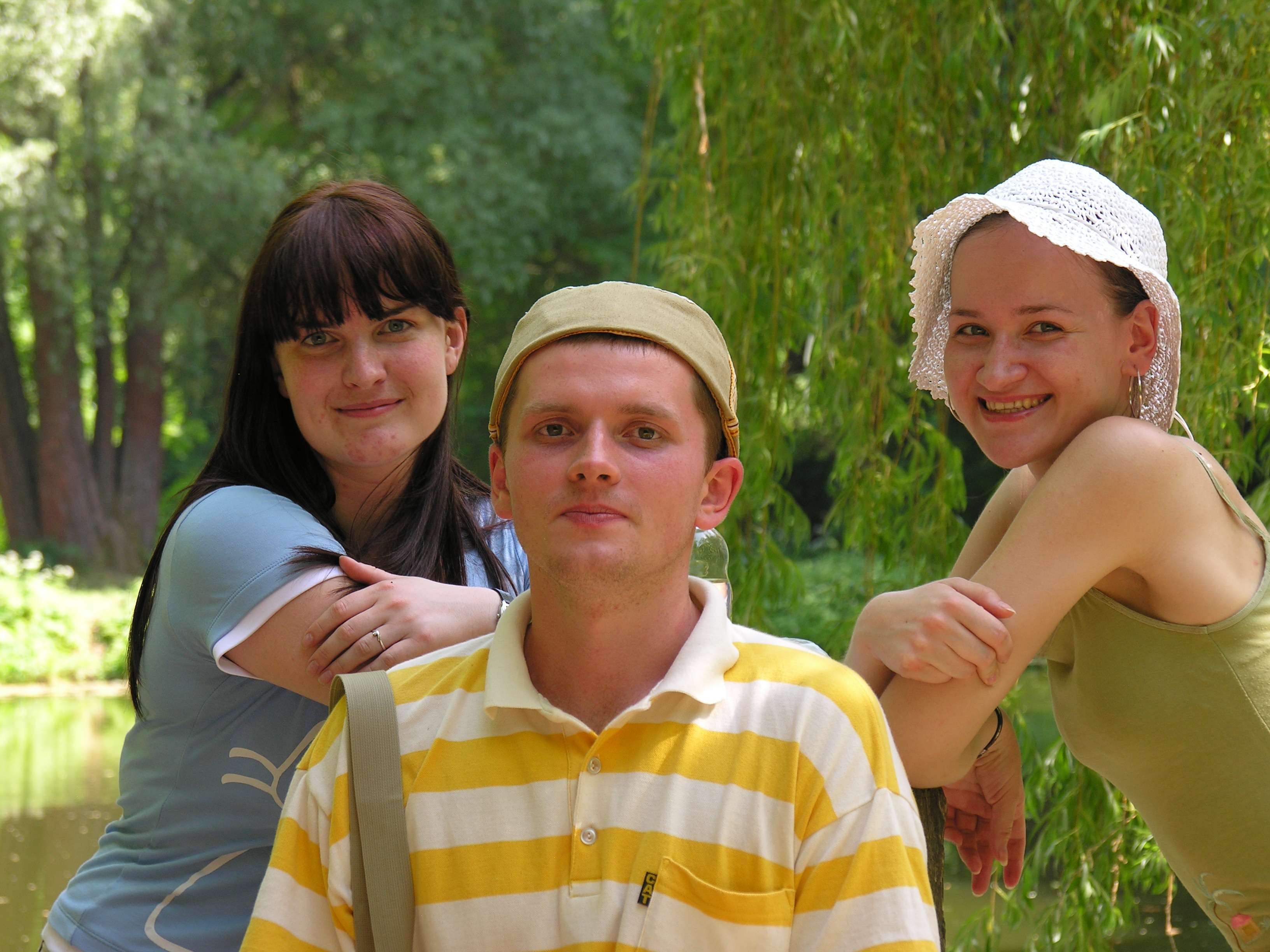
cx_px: 635
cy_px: 476
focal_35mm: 157
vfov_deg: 9.5
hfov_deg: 12.6
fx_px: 5760
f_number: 3.9
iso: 50
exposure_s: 1/56.1
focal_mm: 40
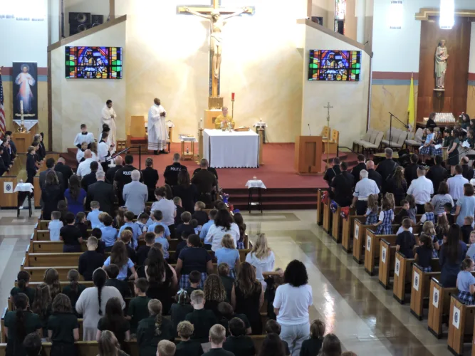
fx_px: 823
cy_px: 178
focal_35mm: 60
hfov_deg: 32.2
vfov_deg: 24.4
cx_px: 238
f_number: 3.7
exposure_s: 1/15
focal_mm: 10.7
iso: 400
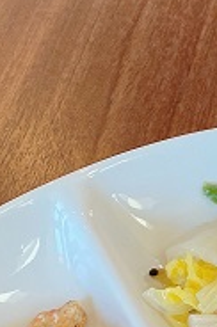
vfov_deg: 18.9
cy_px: 300
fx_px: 962
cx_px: 534
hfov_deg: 10.8
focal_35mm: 106
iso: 125
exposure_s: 1/103
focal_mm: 4.25
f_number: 1.8
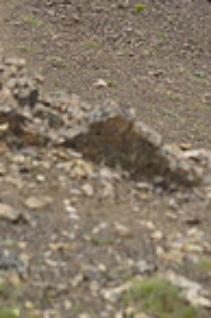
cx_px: 95
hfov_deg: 3.0
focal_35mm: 454
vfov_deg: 4.5
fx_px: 4001
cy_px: -17
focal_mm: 114
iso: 1250
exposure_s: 1/1000
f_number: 5.6
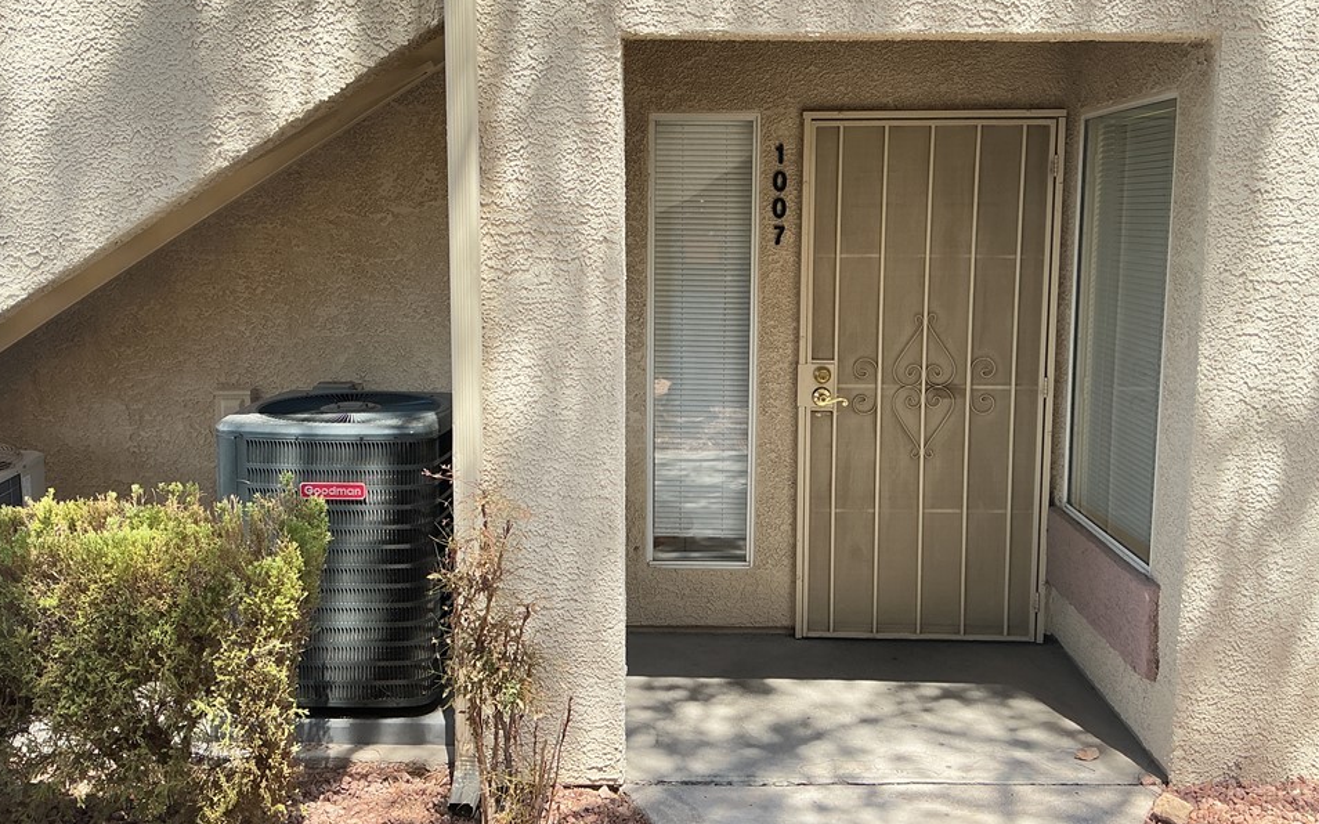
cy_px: 359
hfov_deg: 58.1
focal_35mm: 33
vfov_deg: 38.2
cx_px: 664
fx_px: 1186
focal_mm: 3
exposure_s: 1/254
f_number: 1.8
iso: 25
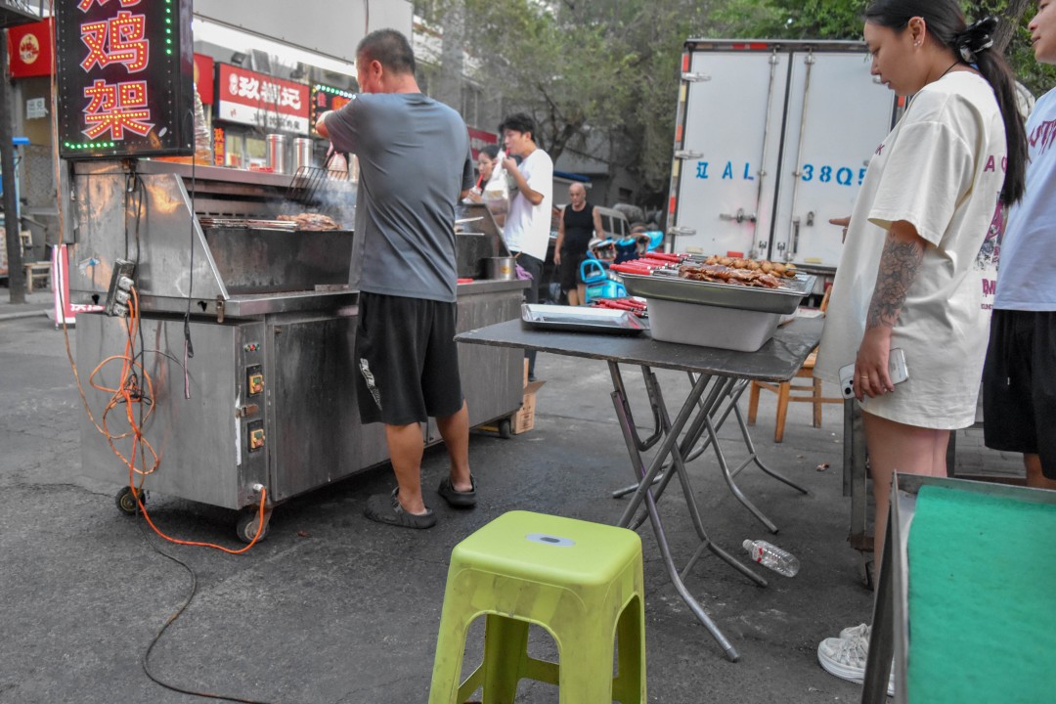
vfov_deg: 47.9
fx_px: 792
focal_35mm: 27
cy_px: 352
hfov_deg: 67.4
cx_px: 528
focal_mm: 18
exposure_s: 1/350
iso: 3200
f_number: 3.5
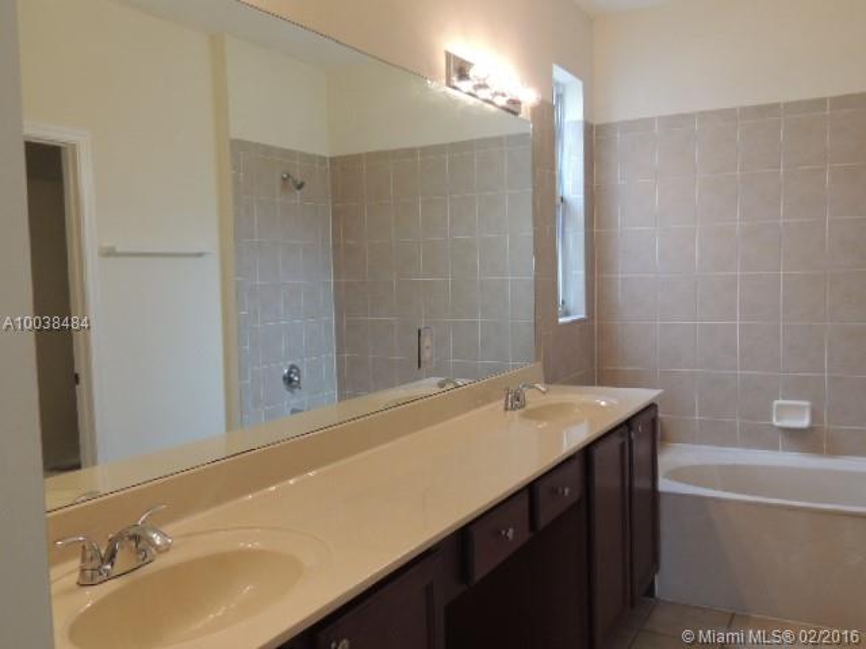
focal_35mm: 30
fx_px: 751
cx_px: 433
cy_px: 324
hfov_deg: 60.0
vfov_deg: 46.8
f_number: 3.1
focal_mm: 5.3
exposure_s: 1/30
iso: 160
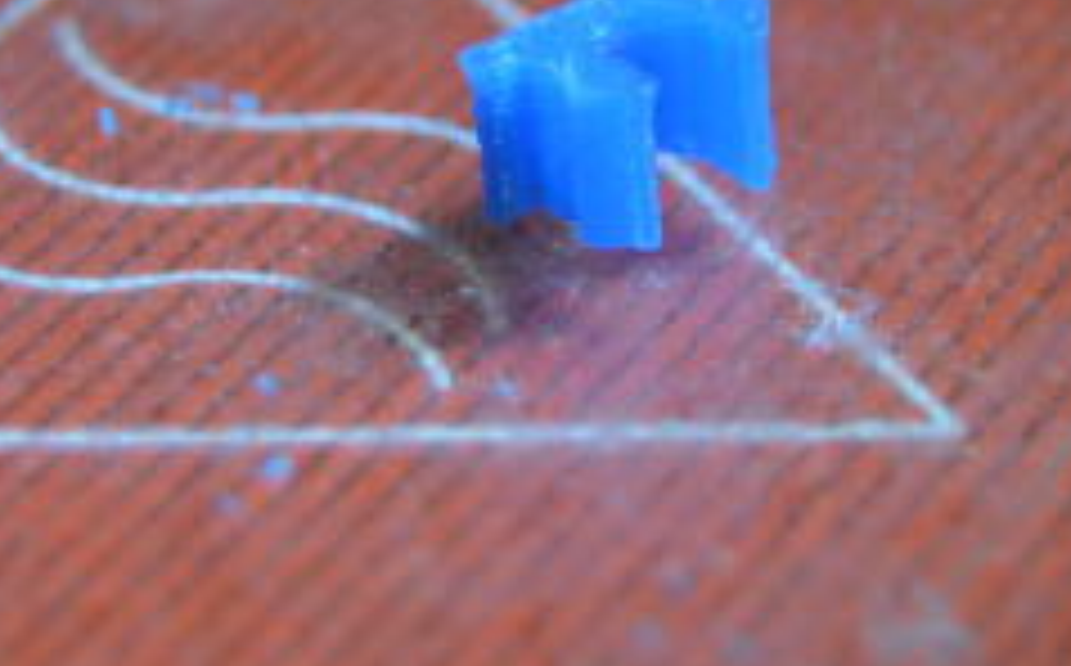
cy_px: 144
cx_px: 612
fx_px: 5188
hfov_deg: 11.8
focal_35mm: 178
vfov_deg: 7.3
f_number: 5.3
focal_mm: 46
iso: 2800
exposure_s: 1/60
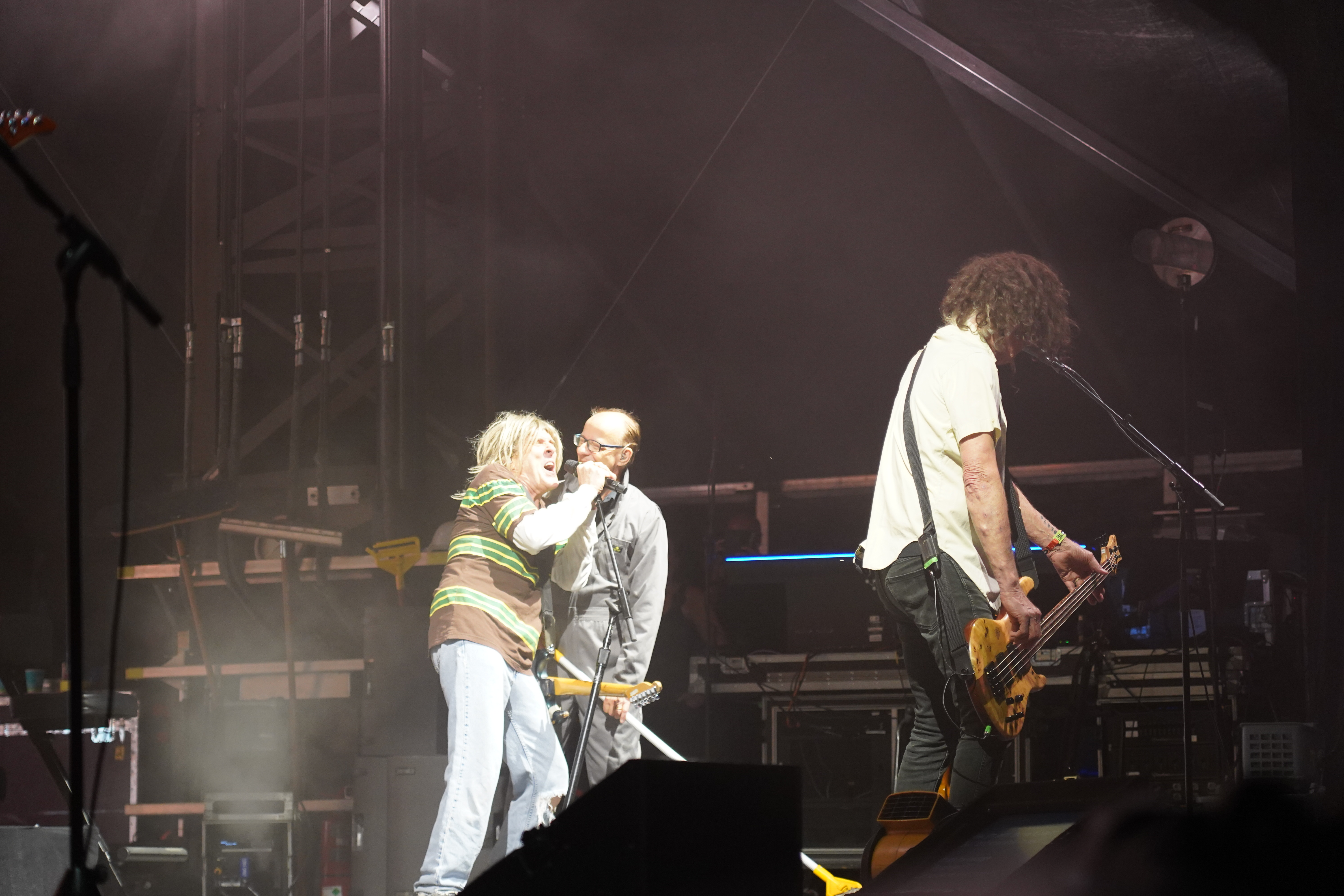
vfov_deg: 13.0
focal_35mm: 105
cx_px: 672
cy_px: 448
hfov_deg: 19.5
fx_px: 3920
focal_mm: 105
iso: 2500
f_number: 4
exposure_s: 1/160
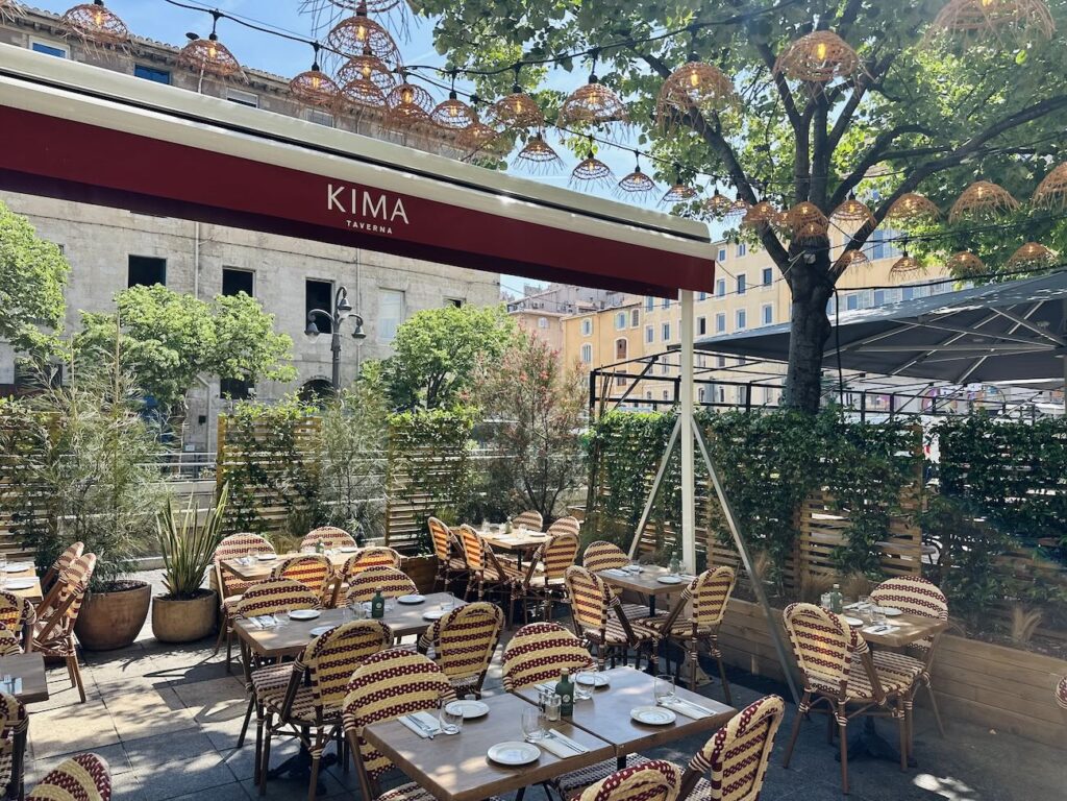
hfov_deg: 71.6
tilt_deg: +2.5
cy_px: 400
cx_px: 534
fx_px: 740
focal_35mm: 24
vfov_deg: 56.8
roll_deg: -0.1
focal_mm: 6.86
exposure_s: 1/1433
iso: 80
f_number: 1.78
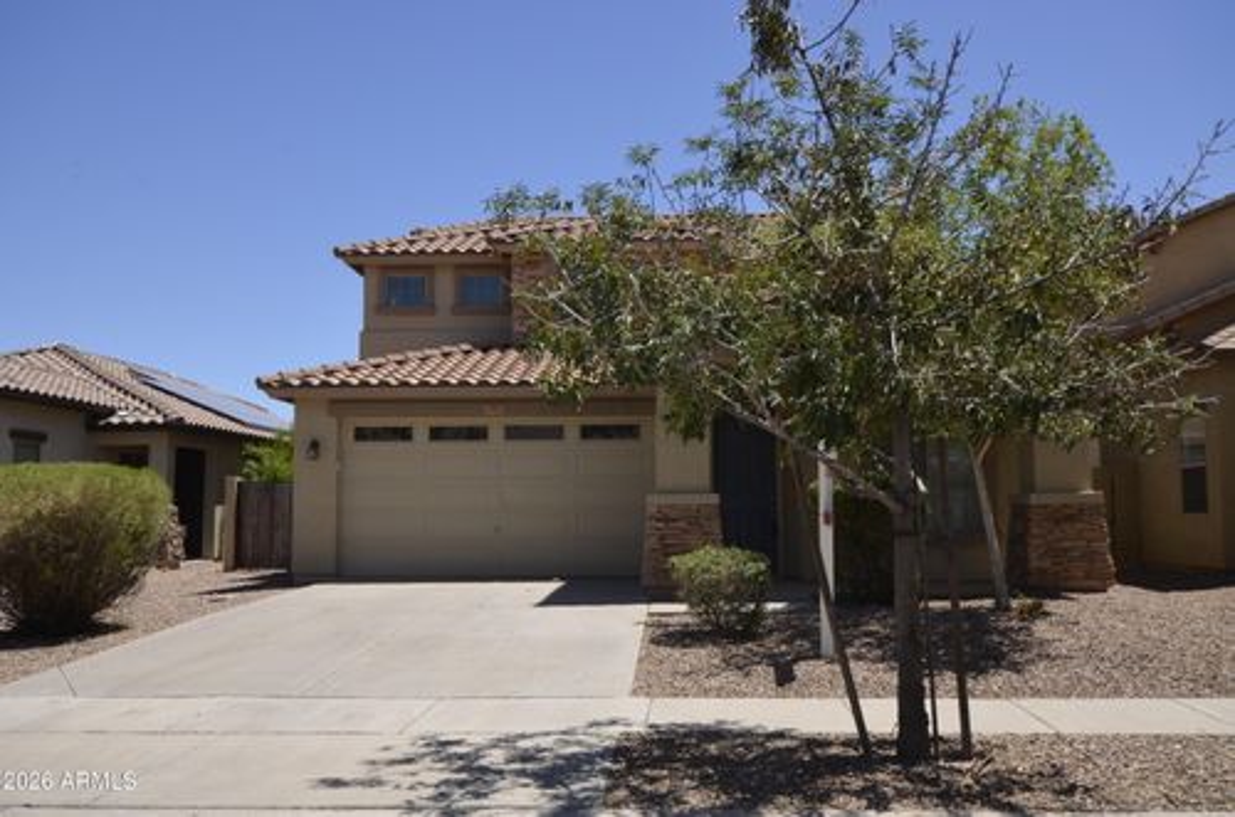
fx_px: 1130
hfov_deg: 57.3
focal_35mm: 33
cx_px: 618
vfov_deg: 39.8
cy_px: 408
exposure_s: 1/200
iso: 100
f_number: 9
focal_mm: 22
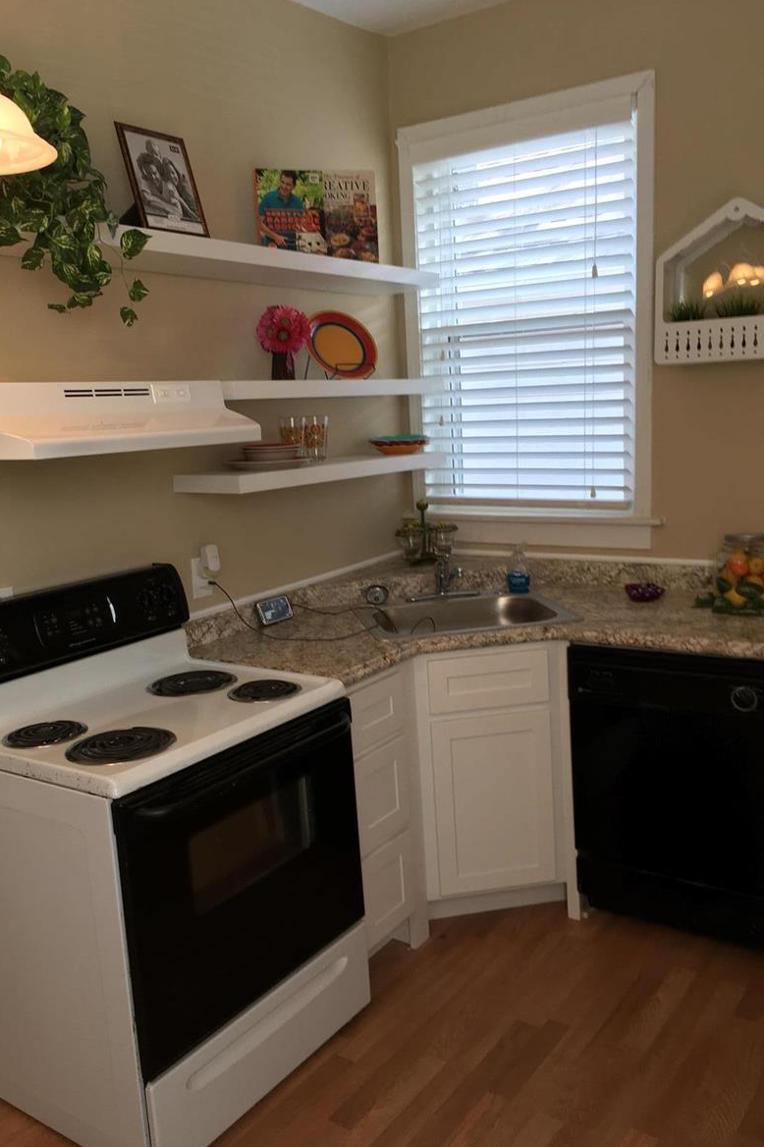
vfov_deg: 60.3
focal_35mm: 31
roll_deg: +2.1
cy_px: 571
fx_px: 987
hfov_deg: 42.3
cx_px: 357
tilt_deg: -5.9
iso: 32
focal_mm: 4.15
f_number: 2.2
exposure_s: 1/60
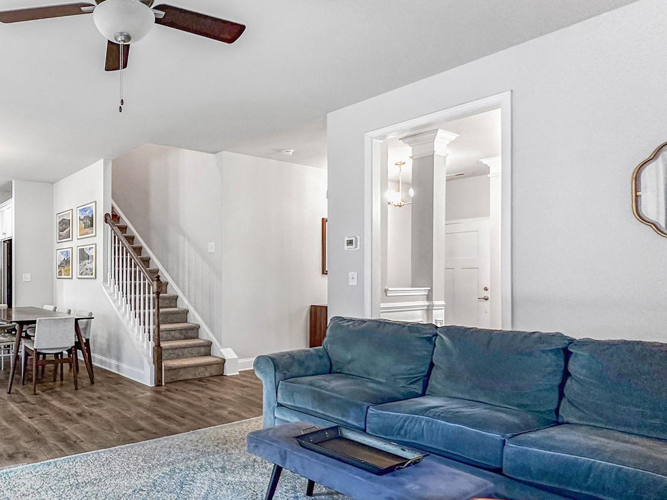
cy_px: 303
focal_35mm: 23
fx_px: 443
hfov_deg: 66.1
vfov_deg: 58.3
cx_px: 120
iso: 200
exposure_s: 1/60
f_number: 2.2
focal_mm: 2.22
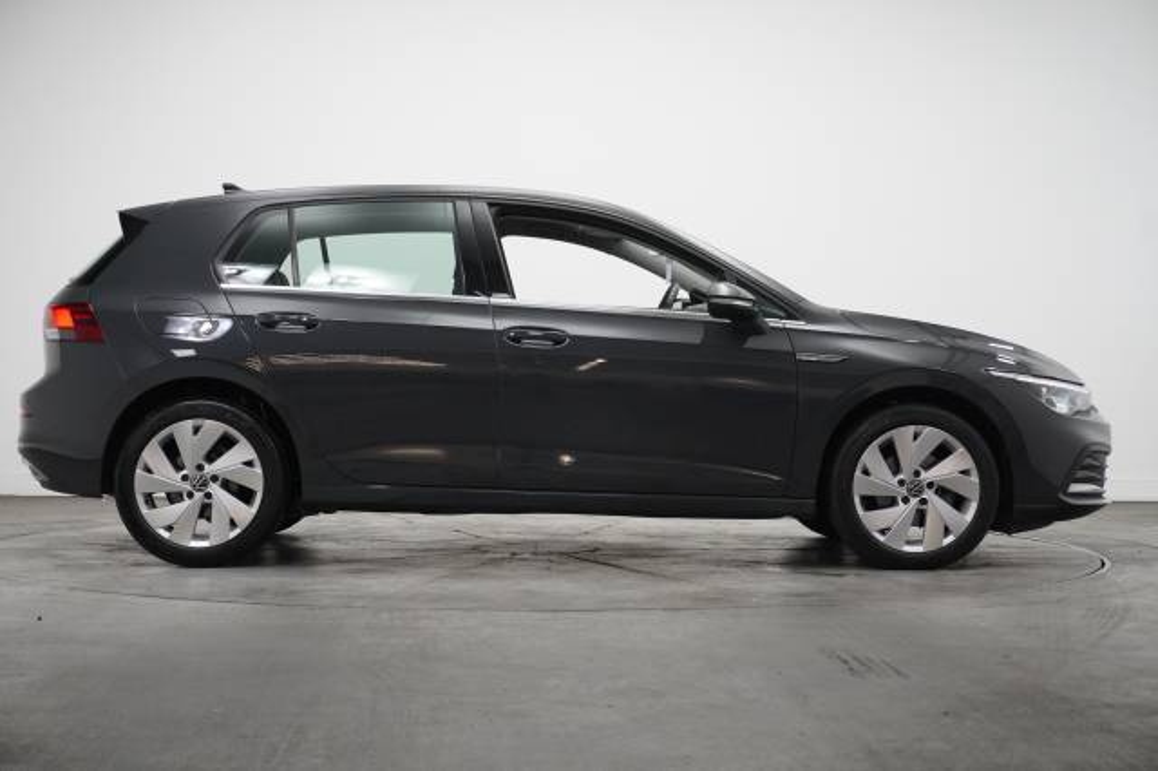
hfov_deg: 31.9
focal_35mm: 63
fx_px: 2025
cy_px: 386
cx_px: 579
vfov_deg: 21.5
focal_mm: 42
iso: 3200
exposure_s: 1/200
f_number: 5.6
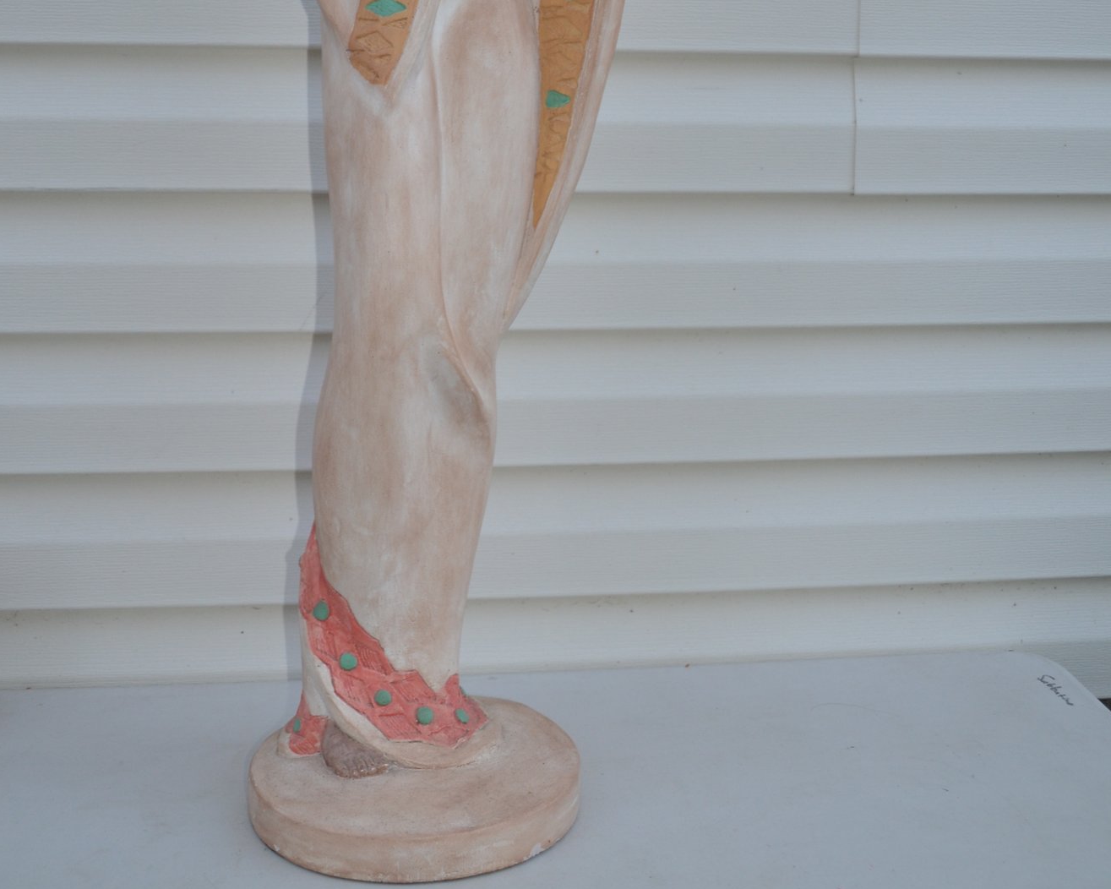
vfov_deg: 30.8
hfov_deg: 39.5
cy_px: 114
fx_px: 1545
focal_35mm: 47
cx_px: 556
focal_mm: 22
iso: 400
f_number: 4
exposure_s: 1/60
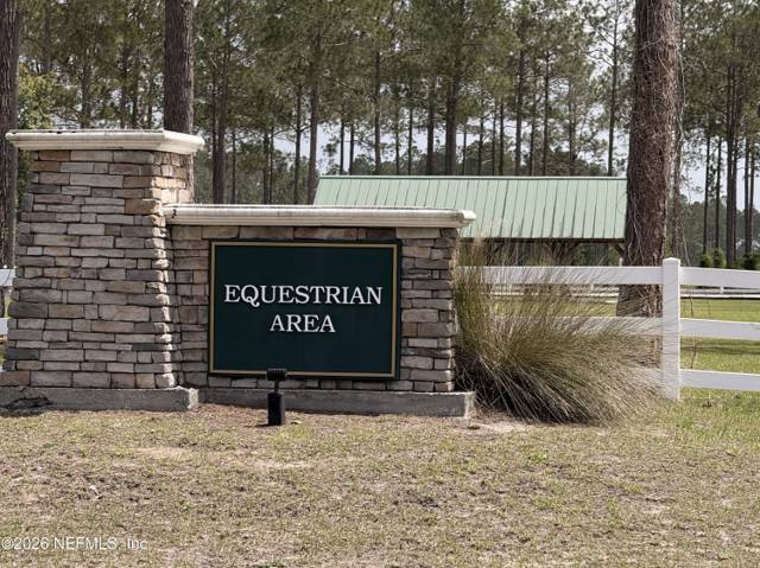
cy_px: 284
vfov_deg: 12.3
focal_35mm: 120
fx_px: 2633
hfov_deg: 16.4
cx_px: 380
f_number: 2.8
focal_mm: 15.66
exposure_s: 1/1513
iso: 80
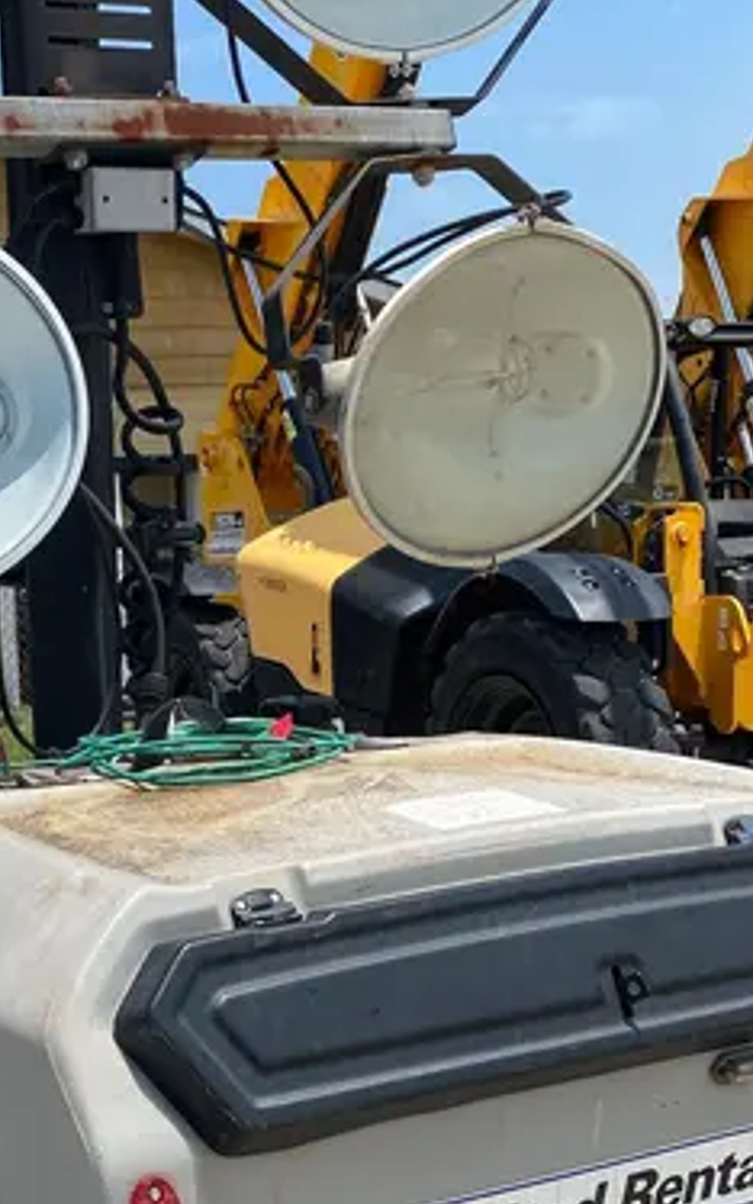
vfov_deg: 36.0
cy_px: 1000
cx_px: 122
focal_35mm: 54
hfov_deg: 23.5
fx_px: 1772
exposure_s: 1/3610
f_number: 1.8
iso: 32
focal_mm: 4.25
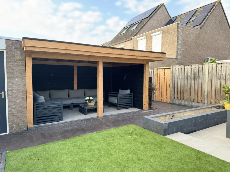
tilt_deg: -3.6
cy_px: 86
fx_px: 159
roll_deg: -0.4
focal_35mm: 24
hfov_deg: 71.6
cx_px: 115
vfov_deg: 56.8
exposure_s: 1/176
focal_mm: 6.76
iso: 64
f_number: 1.78
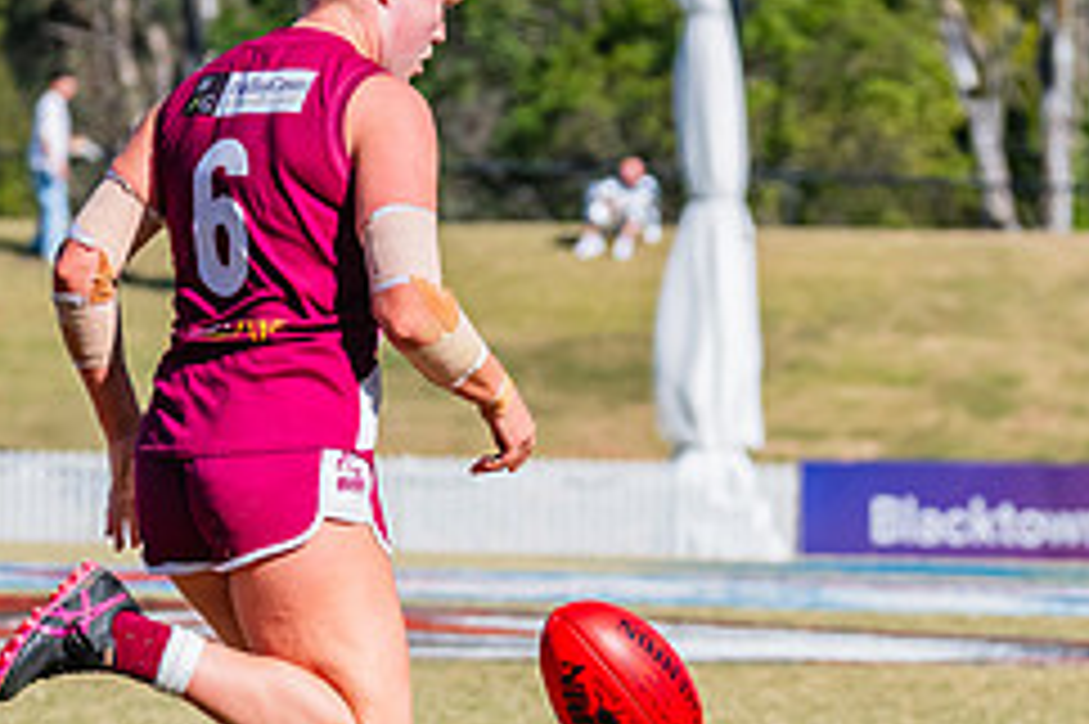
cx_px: 367
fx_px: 17895
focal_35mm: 592
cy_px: 293
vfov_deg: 2.3
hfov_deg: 3.5
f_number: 10
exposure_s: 1/1600
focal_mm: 220
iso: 800
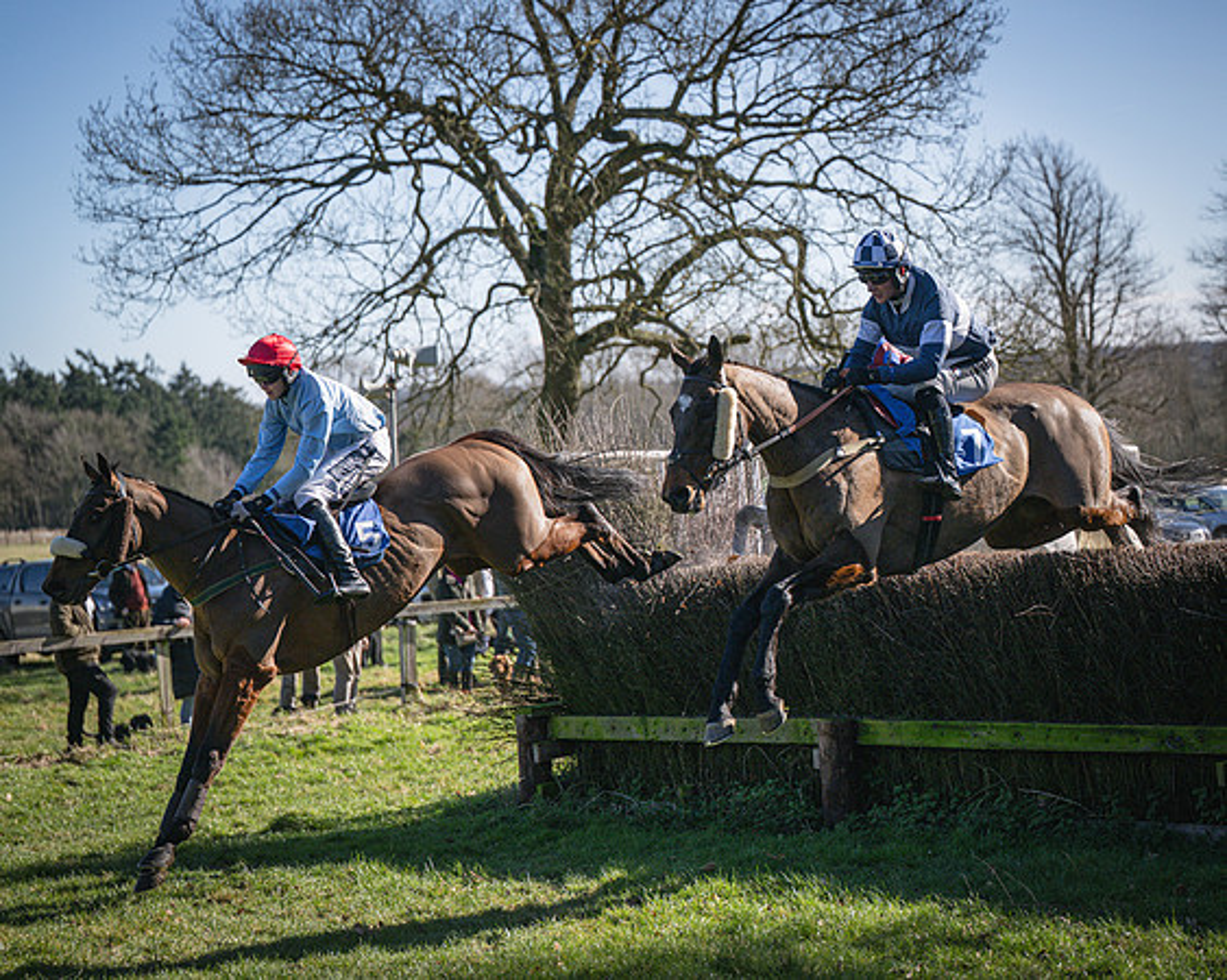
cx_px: 732
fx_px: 2902
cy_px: 491
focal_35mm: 80
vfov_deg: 19.2
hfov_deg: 23.8
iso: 400
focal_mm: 70
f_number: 2.8
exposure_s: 1/6400
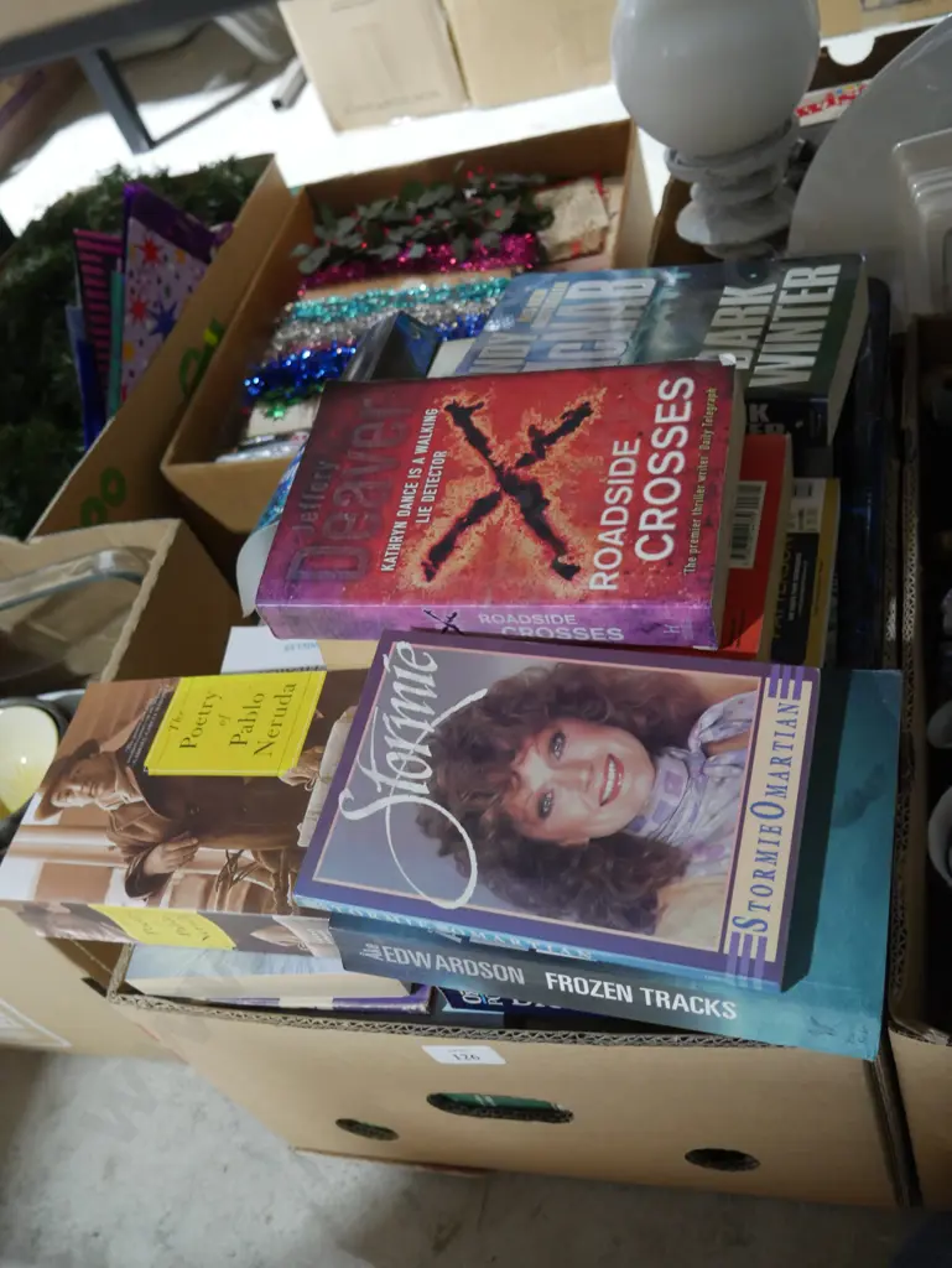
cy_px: 634
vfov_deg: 56.8
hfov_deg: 44.2
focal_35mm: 32
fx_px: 1172
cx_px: 476
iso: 2000
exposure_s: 1/60
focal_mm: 16
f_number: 3.6
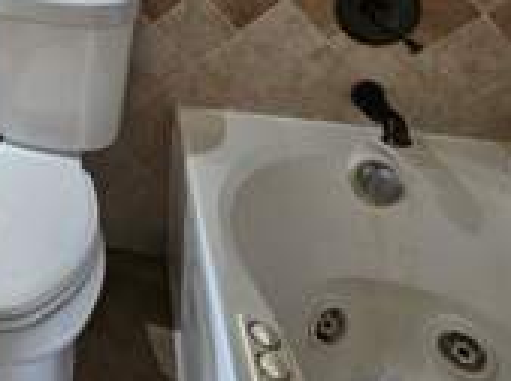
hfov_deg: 41.3
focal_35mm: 37
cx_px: -36
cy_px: -109
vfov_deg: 30.7
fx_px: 545
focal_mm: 2.2
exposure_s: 1/60
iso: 160
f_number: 2.2
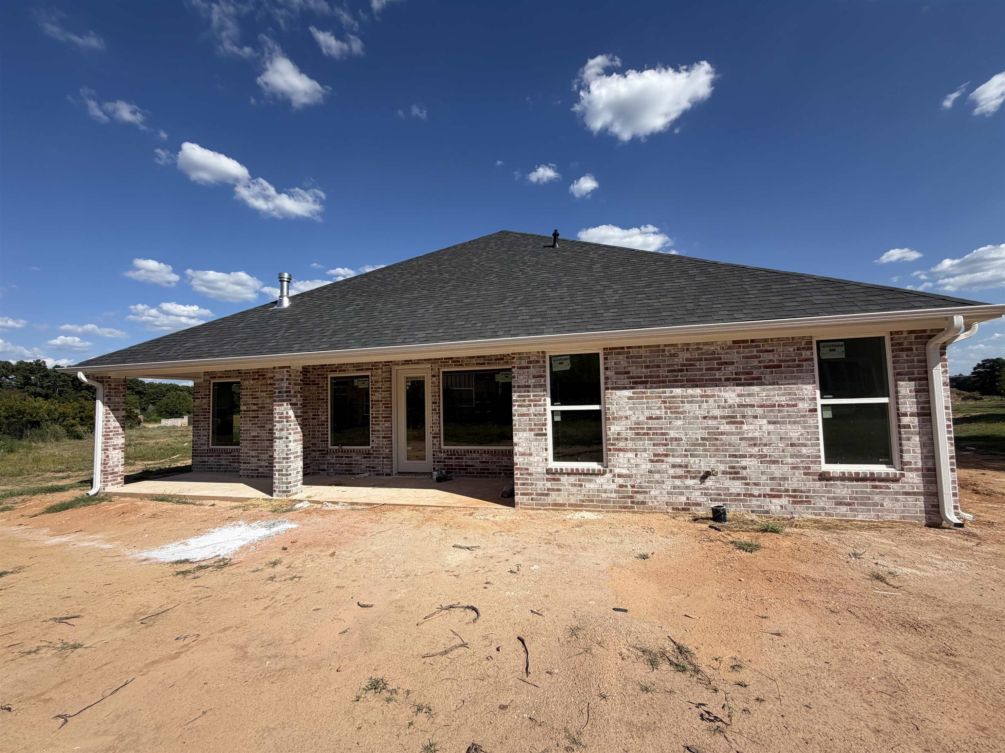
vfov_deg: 85.7
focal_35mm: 14
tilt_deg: +1.8
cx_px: 502
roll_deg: +1.2
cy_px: 376
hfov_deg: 102.1
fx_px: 406
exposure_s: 1/1189
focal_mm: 2.22
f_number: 2.2
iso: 20
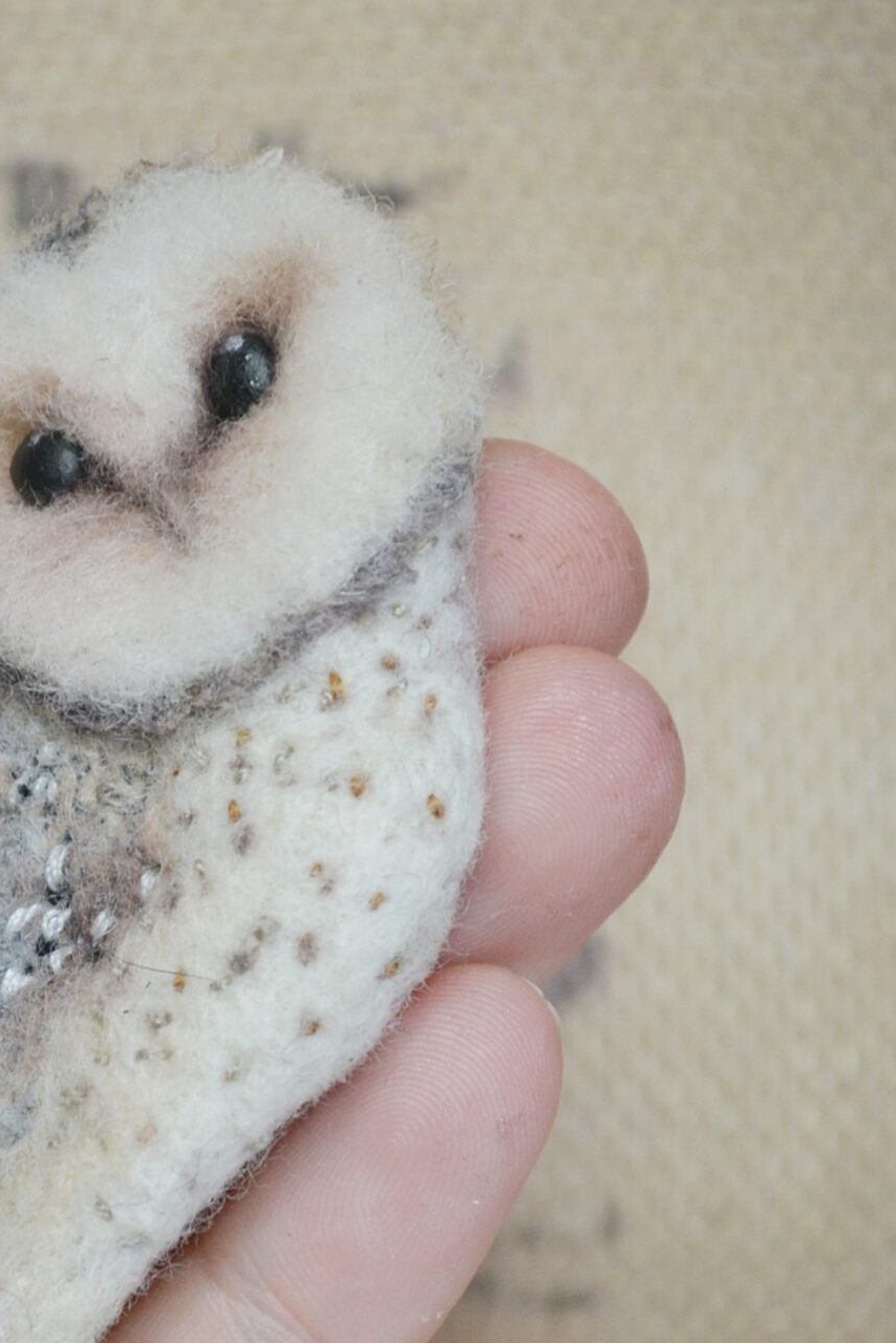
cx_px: 215
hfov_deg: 8.3
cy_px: 768
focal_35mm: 165
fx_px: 6156
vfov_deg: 12.4
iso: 800
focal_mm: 55
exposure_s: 1/160
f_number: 5.6
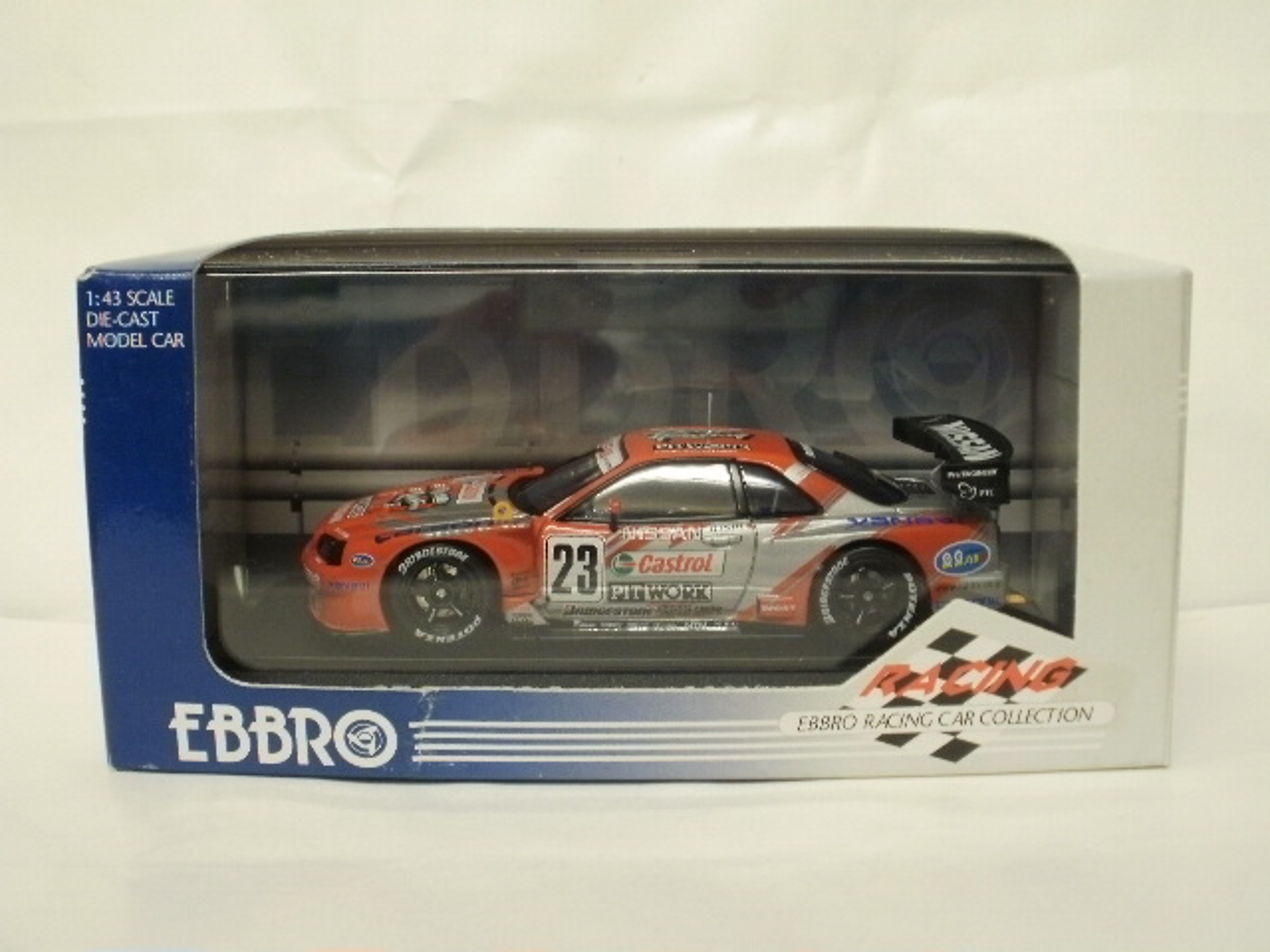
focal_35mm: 44
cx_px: 635
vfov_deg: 32.9
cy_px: 476
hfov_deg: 42.9
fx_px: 1614
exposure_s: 1/8
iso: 125
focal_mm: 7.7
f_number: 4
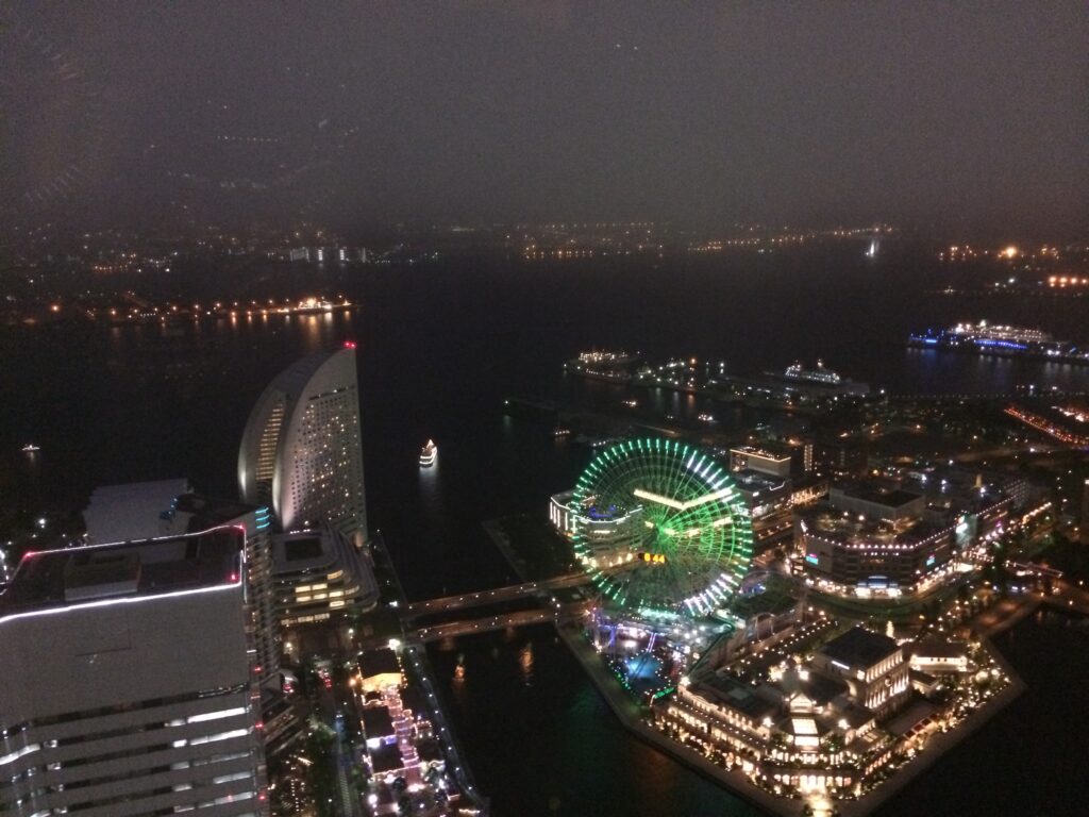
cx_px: 544
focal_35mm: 30
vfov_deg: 46.8
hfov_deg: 60.0
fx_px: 944
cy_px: 408
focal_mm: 4.12
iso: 640
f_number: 2.2
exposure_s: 1/15
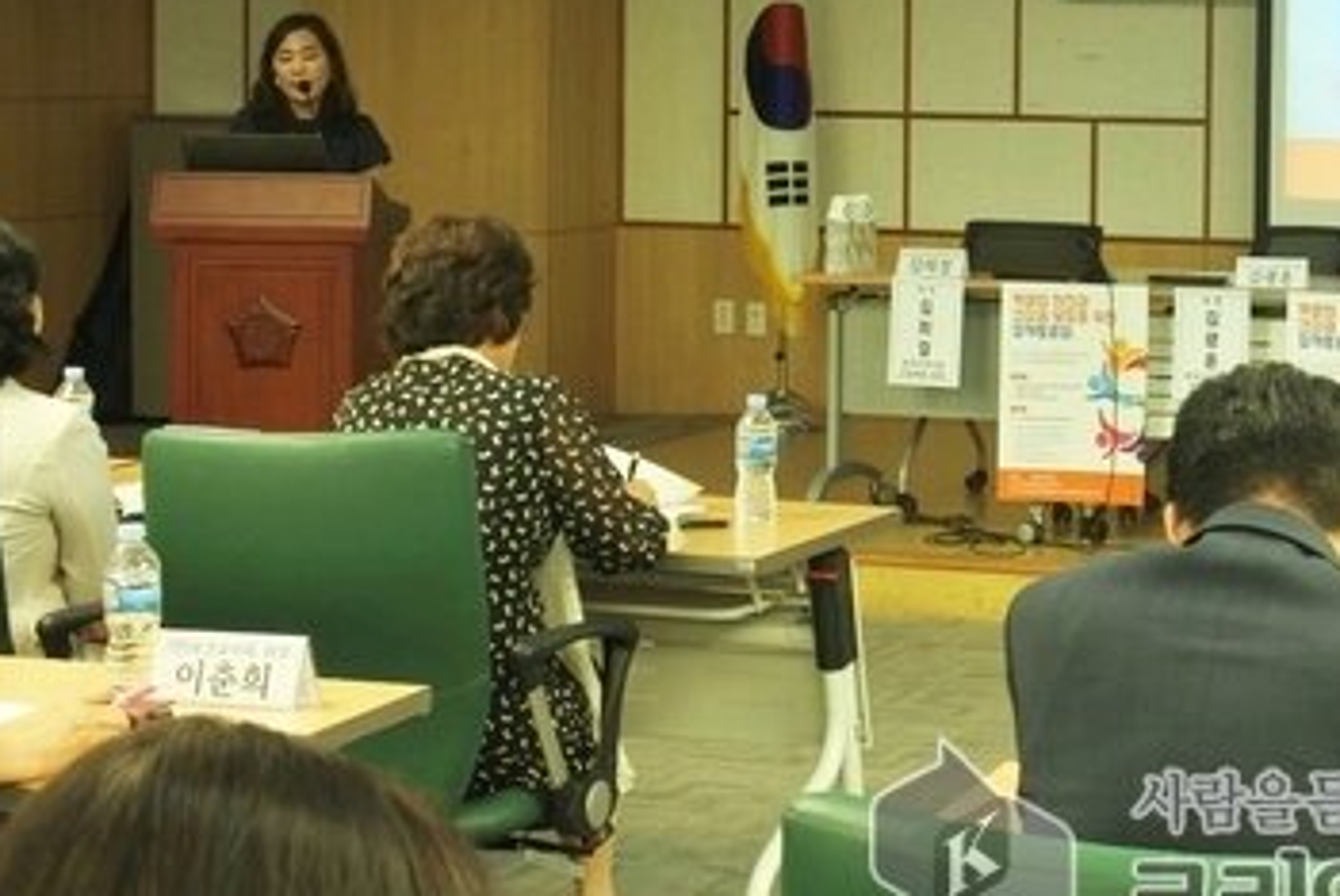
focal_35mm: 78
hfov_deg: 24.9
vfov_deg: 17.3
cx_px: 1294
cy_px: 136
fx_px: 2906
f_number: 4.2
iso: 160
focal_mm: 14.7
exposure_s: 1/25
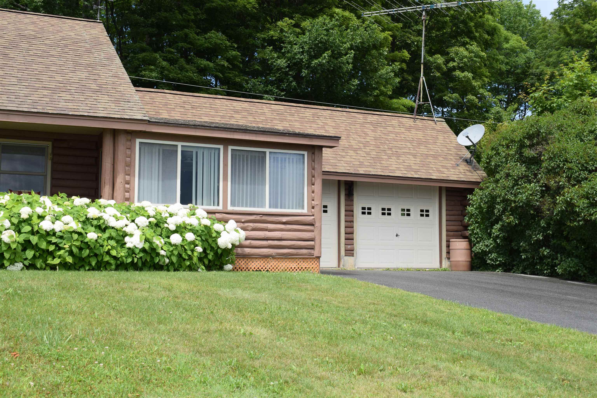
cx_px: 298
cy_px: 199
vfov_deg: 28.9
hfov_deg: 42.3
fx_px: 771
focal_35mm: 46
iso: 100
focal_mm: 31
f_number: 9
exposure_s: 1/200
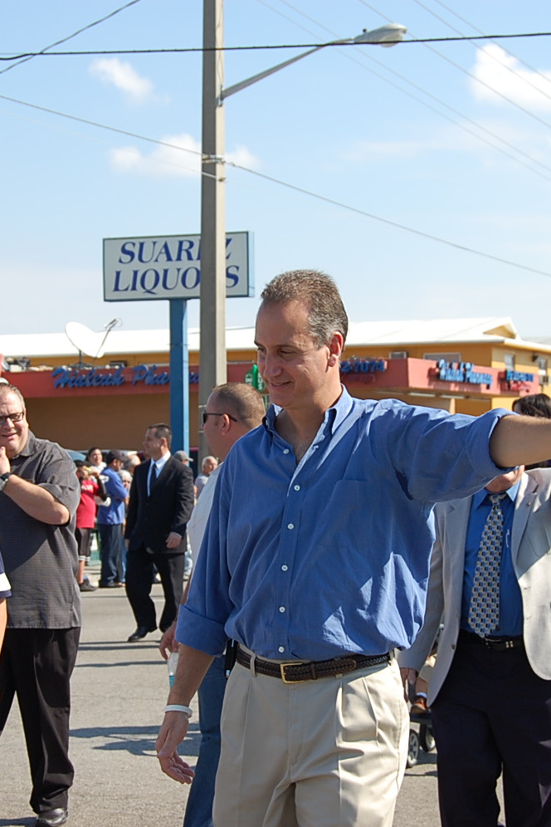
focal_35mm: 86
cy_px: 413
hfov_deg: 15.9
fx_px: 1974
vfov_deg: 23.6
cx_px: 267
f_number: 6.3
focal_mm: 38
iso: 200
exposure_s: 1/500
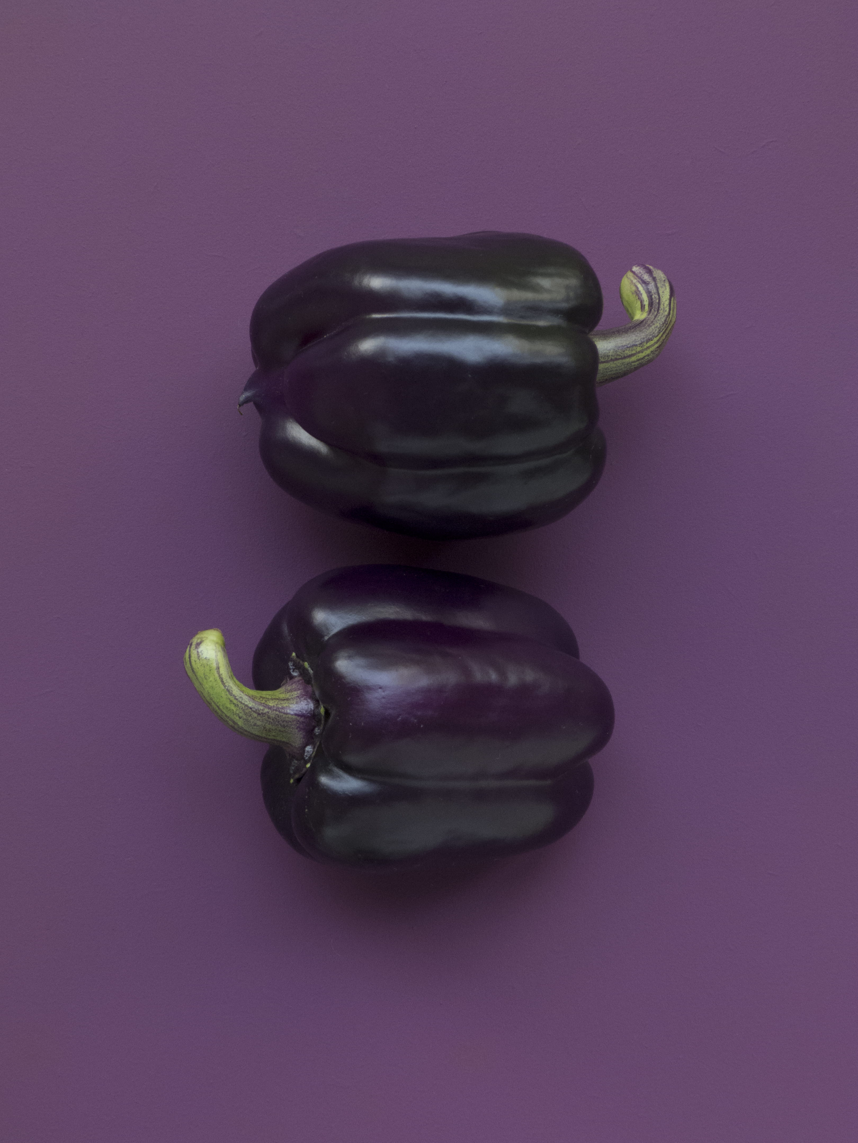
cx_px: 429
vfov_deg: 29.4
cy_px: 572
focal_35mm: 66
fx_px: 2181
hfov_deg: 22.3
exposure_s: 1/6
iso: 100
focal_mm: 11.8
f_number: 4.5
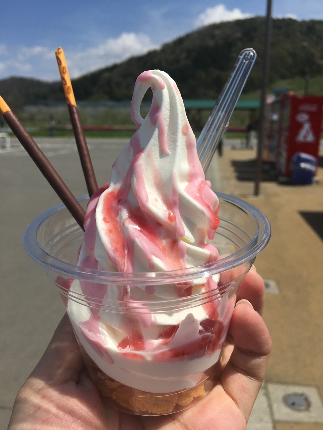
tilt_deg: -13.1
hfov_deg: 48.2
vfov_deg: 61.7
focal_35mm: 29
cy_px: 215
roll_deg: -0.4
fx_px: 361
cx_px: 162
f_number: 2.2
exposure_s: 1/3344
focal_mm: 4.15
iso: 25
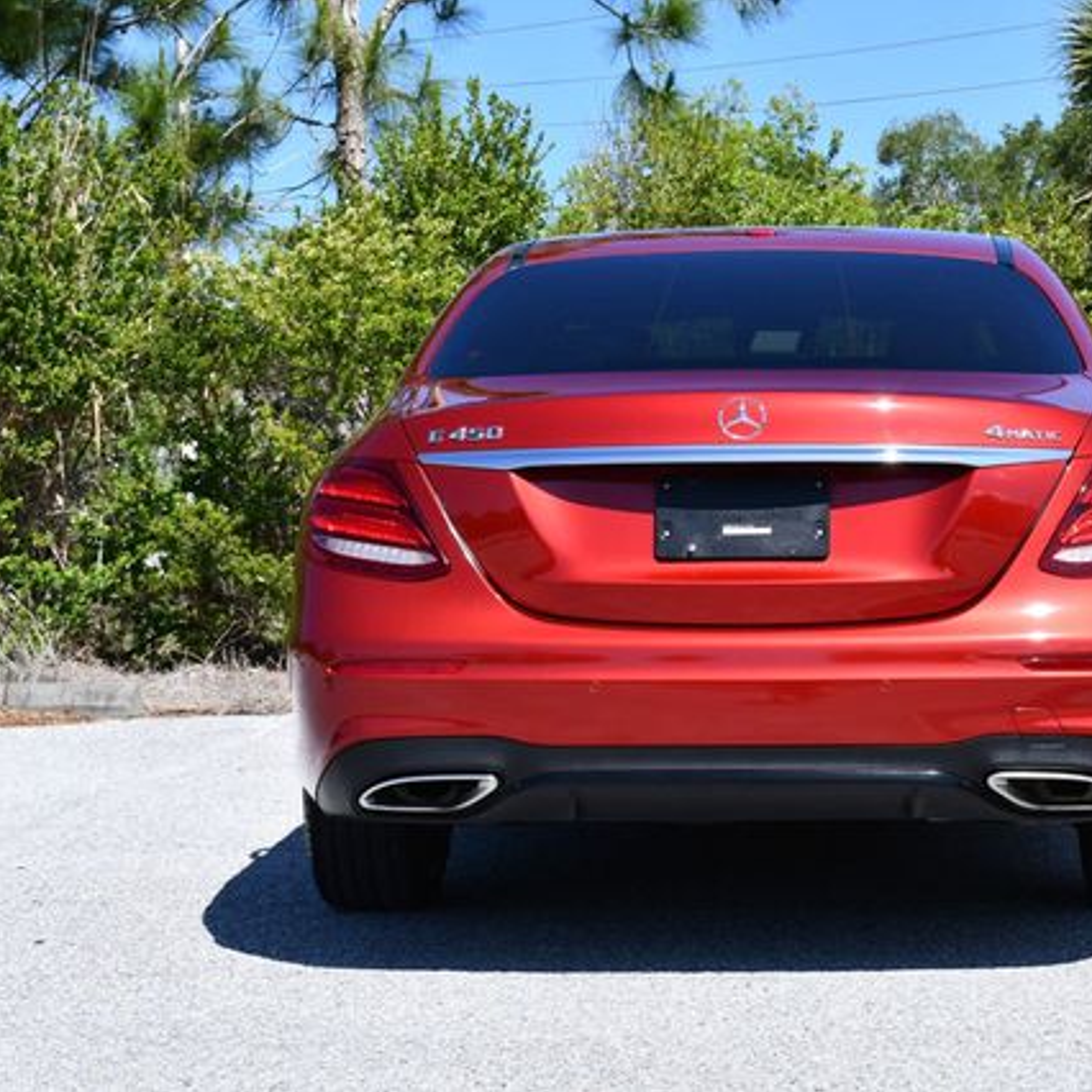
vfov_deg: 19.9
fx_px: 3105
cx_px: 733
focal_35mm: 87
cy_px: 546
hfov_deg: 19.9
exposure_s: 1/250
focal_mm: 34
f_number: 8
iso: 140
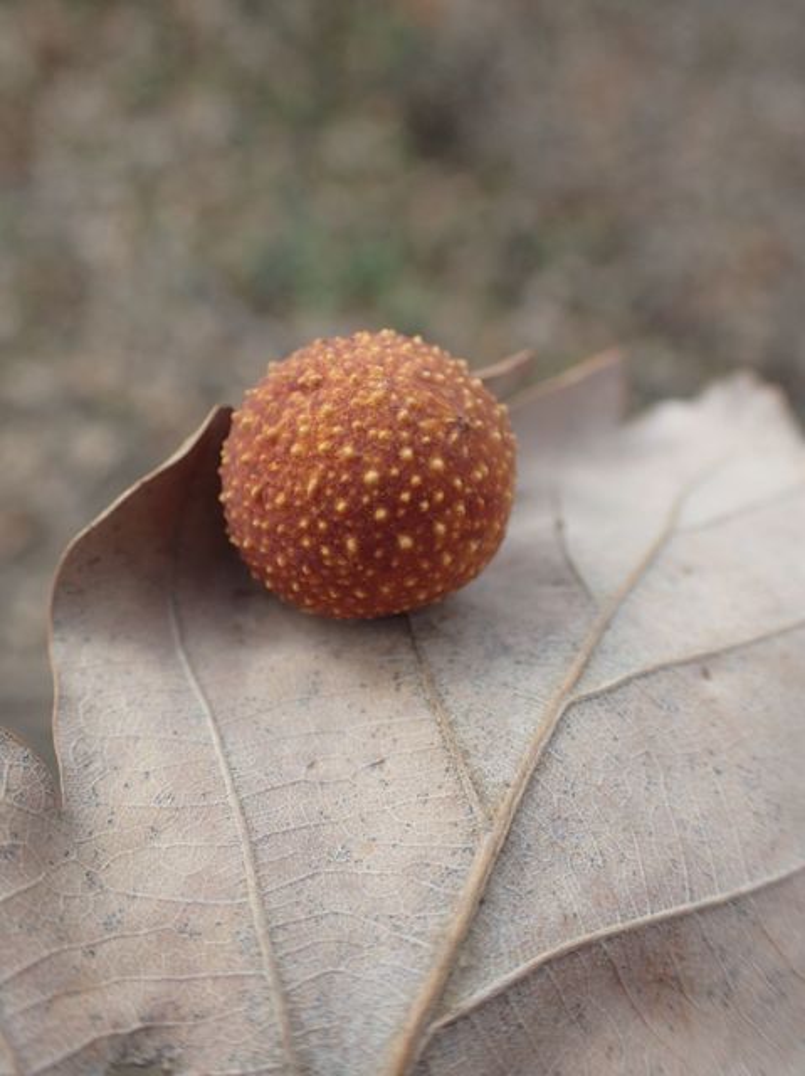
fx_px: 931
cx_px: 402
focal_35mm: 30
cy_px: 538
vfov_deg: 60.0
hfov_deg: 46.7
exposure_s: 1/250
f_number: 2.3
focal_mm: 5.5
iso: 100
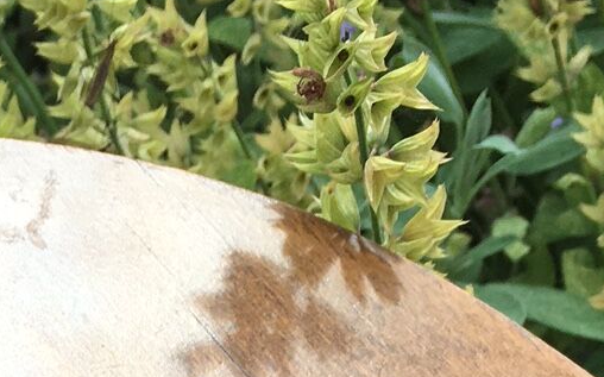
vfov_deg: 9.4
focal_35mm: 122
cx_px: 247
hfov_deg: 17.1
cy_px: 941
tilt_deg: -45.3
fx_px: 2007
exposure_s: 1/587
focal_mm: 4.15
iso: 25
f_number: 2.2
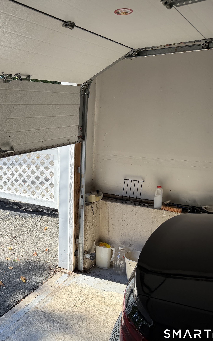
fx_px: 316
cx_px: 4
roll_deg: +1.2
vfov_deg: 56.7
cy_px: 171
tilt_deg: -8.4
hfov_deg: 34.2
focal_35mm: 34
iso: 100
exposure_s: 1/1018
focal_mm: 6.76
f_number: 1.78
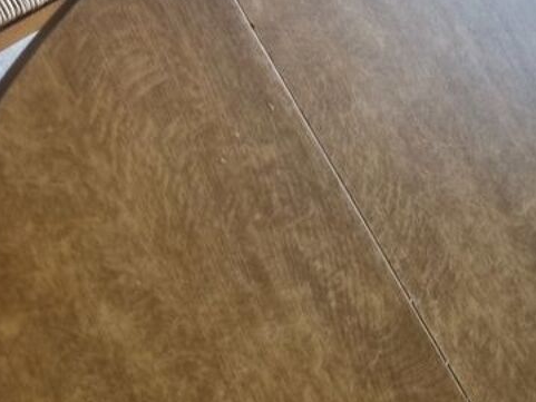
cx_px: 12
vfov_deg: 17.6
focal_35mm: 72
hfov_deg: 25.8
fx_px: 1115
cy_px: -261
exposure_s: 1/50
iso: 160
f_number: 1.8
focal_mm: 5.4
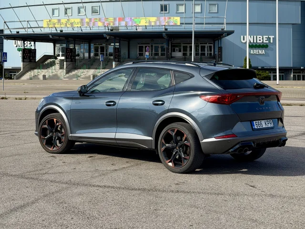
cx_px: 152
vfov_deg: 30.3
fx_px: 423
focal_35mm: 48
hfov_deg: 39.7
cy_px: 114
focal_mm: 6.76
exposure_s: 1/4587
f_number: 1.78
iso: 64
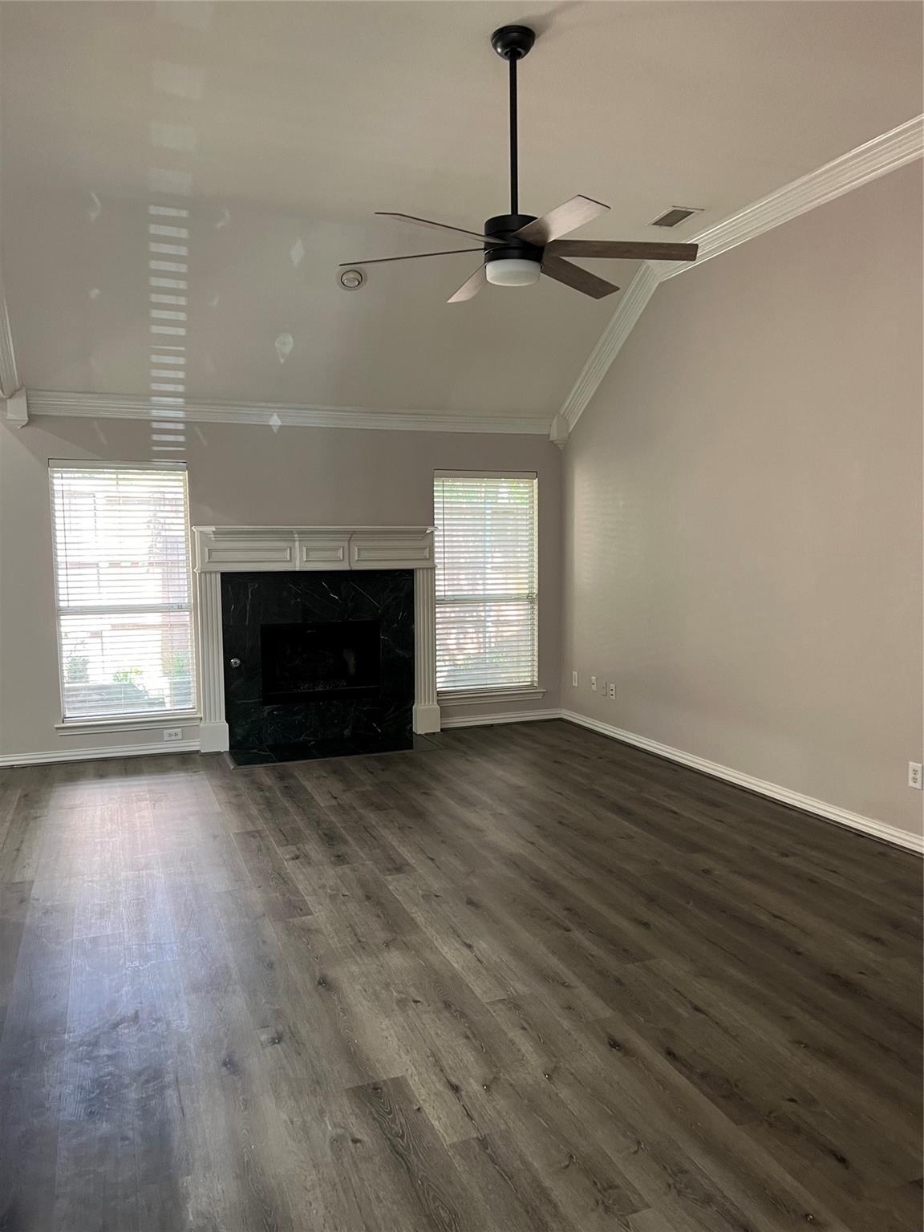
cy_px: 616
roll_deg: +0.5
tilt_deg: -4.5
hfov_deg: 53.1
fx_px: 925
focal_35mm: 26
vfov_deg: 67.3
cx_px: 462
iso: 200
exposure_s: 1/60
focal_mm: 5.7
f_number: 1.5
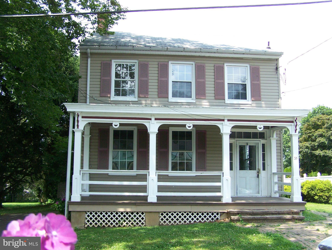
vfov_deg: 37.8
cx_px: 166
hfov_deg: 48.9
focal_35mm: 38
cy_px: 125
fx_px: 365
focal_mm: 6.3
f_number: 2.8
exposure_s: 1/640
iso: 160
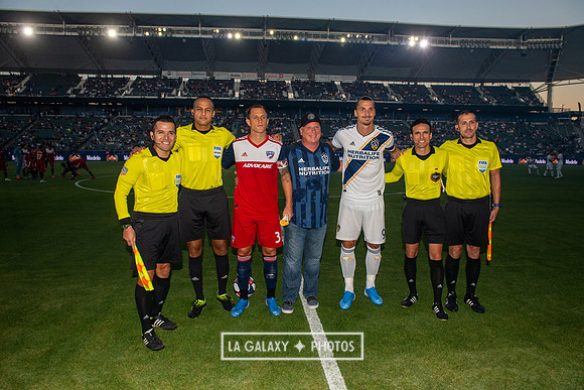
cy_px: 195
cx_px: 292
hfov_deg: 73.7
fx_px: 389
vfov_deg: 53.2
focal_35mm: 24
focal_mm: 24
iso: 800
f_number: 7.1
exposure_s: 1/640
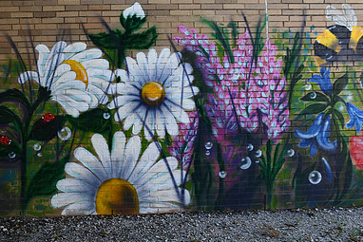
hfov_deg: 47.2
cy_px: 60
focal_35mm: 41
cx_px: 153
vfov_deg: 32.1
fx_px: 414
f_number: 5.6
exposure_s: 1/250
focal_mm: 18
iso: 280
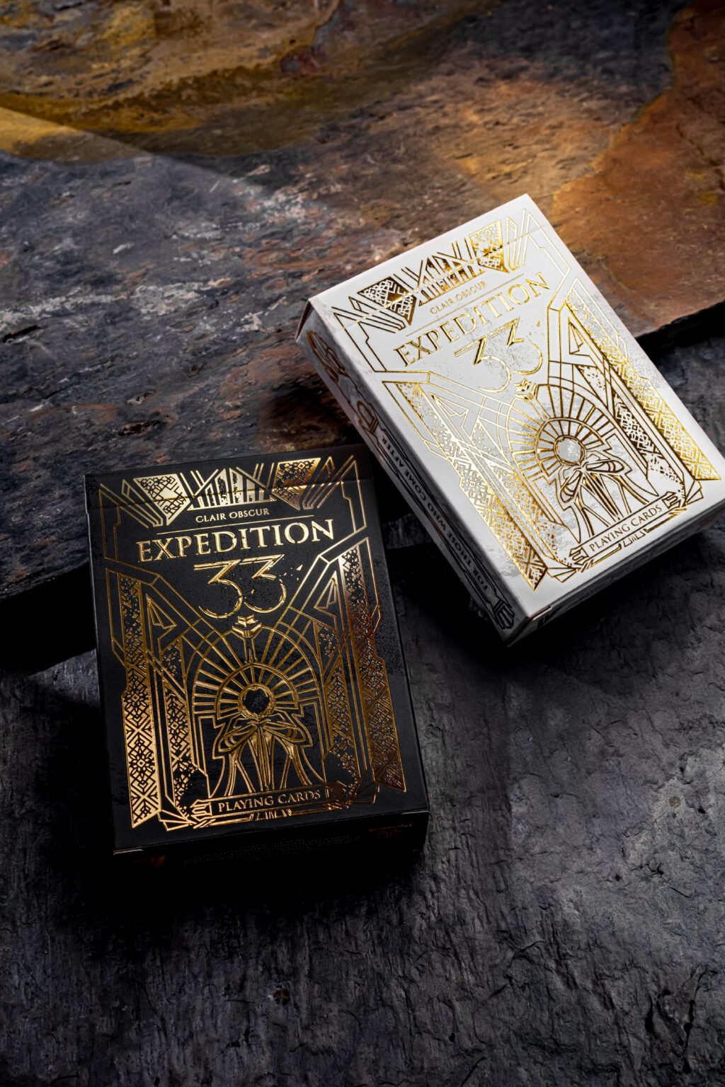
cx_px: 362
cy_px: 544
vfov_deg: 36.9
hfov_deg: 25.1
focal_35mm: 54
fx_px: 1631
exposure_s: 1/25
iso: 400
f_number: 18
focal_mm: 54
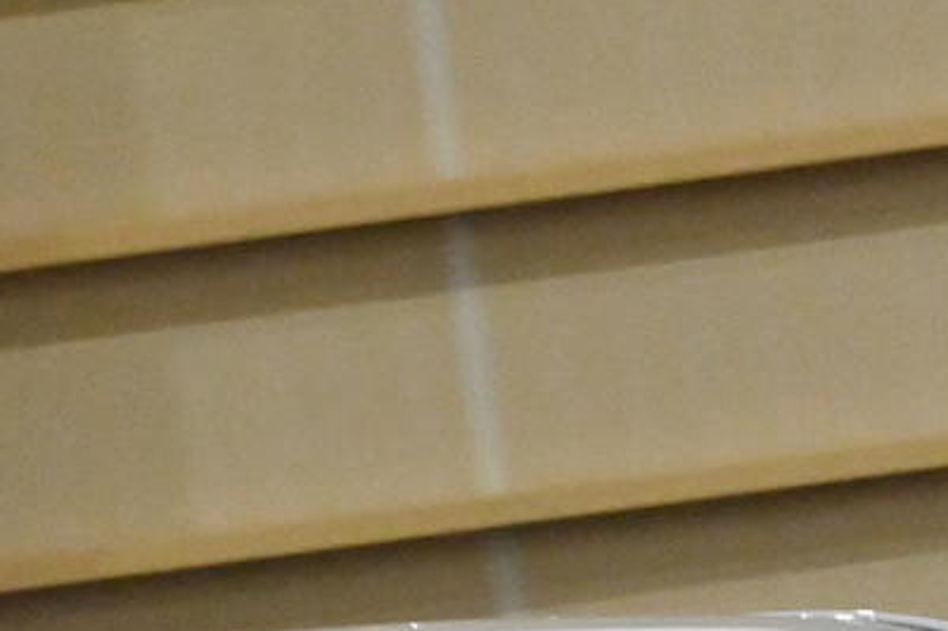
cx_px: 521
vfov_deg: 1.2
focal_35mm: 1126
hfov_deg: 1.8
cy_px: 1416
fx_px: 29626
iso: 6400
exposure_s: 1/125
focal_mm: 250
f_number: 16
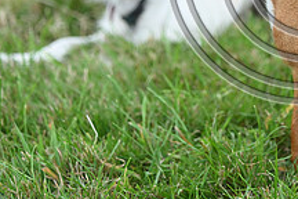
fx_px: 4006
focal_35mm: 484
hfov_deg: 4.3
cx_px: 291
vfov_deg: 2.8
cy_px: -56
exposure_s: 1/1250
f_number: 5
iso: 2000
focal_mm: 180
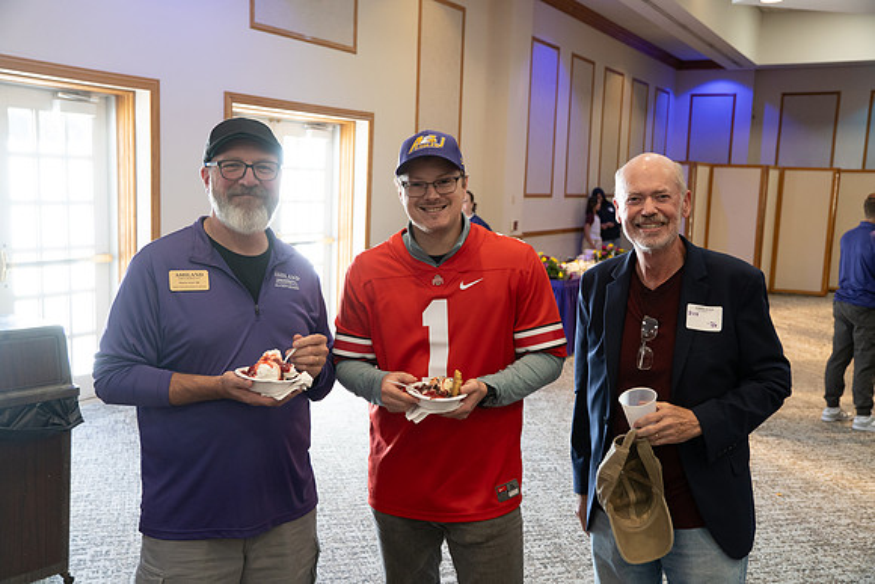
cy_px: 292
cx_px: 438
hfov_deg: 53.1
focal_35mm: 36
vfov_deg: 36.9
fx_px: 875
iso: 1000
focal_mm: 24
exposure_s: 1/80
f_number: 2.8
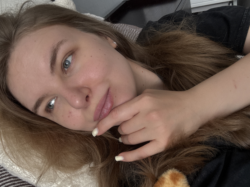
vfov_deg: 46.8
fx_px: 217
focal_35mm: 30
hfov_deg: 60.0
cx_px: 125
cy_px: 94
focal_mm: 2.69
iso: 100
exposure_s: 1/60
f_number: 1.9
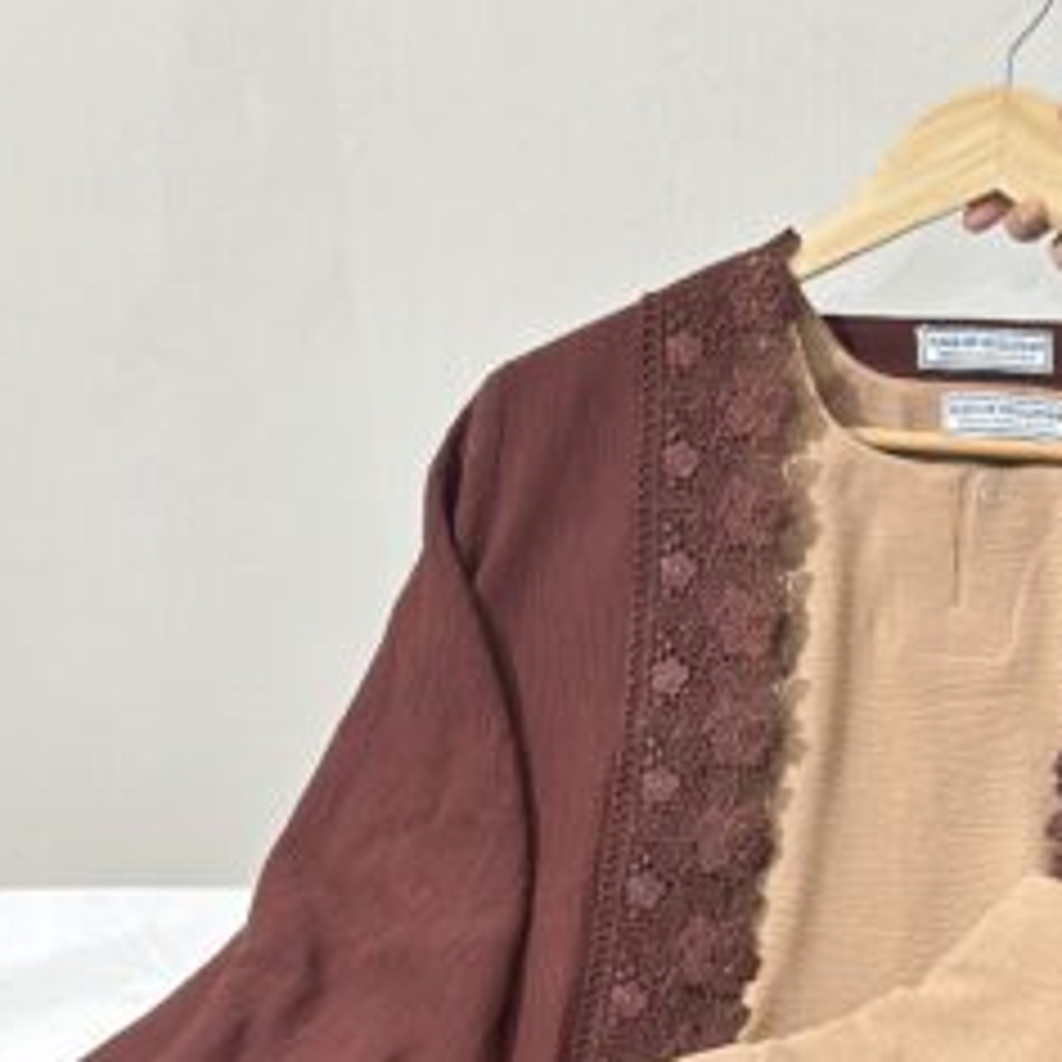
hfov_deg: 18.0
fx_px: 3332
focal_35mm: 96
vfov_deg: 17.7
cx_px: 842
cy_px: 1015
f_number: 1.78
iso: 160
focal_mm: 6.86
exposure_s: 1/60
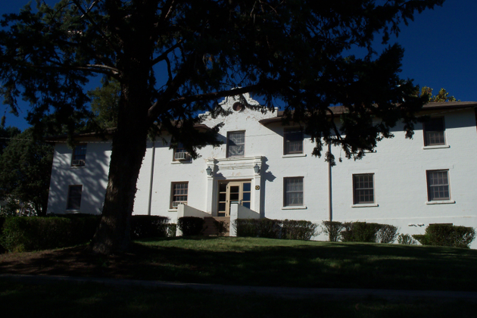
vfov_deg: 35.9
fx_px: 490
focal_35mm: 37
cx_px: 235
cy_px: 142
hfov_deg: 51.9
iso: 64
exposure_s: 1/800
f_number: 5.5
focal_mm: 6.3
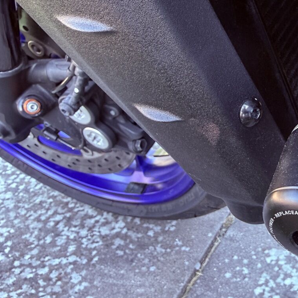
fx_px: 468
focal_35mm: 48
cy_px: 120
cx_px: 311
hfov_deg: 32.0
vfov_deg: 35.2
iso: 200
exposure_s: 1/99
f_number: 2.2
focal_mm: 2.22
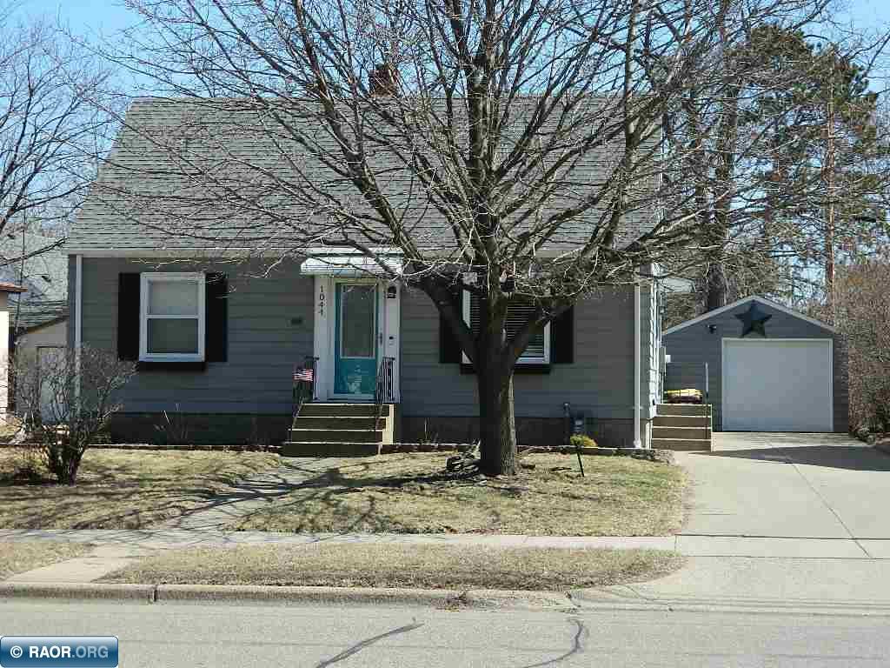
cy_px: 334
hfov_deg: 27.8
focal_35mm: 70
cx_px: 445
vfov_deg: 21.0
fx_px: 1800
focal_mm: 12.6
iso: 80
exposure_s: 1/400
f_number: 4
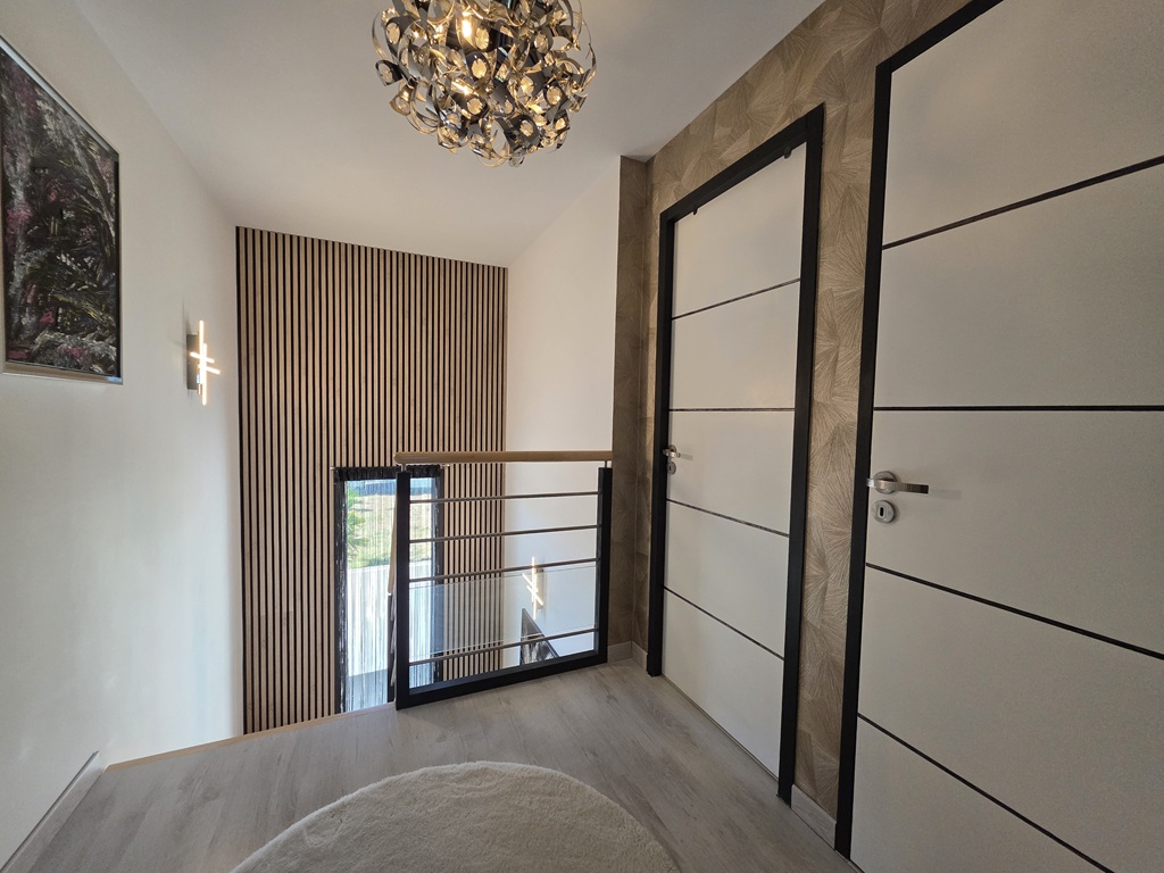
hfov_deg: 106.2
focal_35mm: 13
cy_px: 436
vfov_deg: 89.9
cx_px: 582
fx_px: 437
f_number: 1.9
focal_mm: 2.2
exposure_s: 1/359
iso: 320
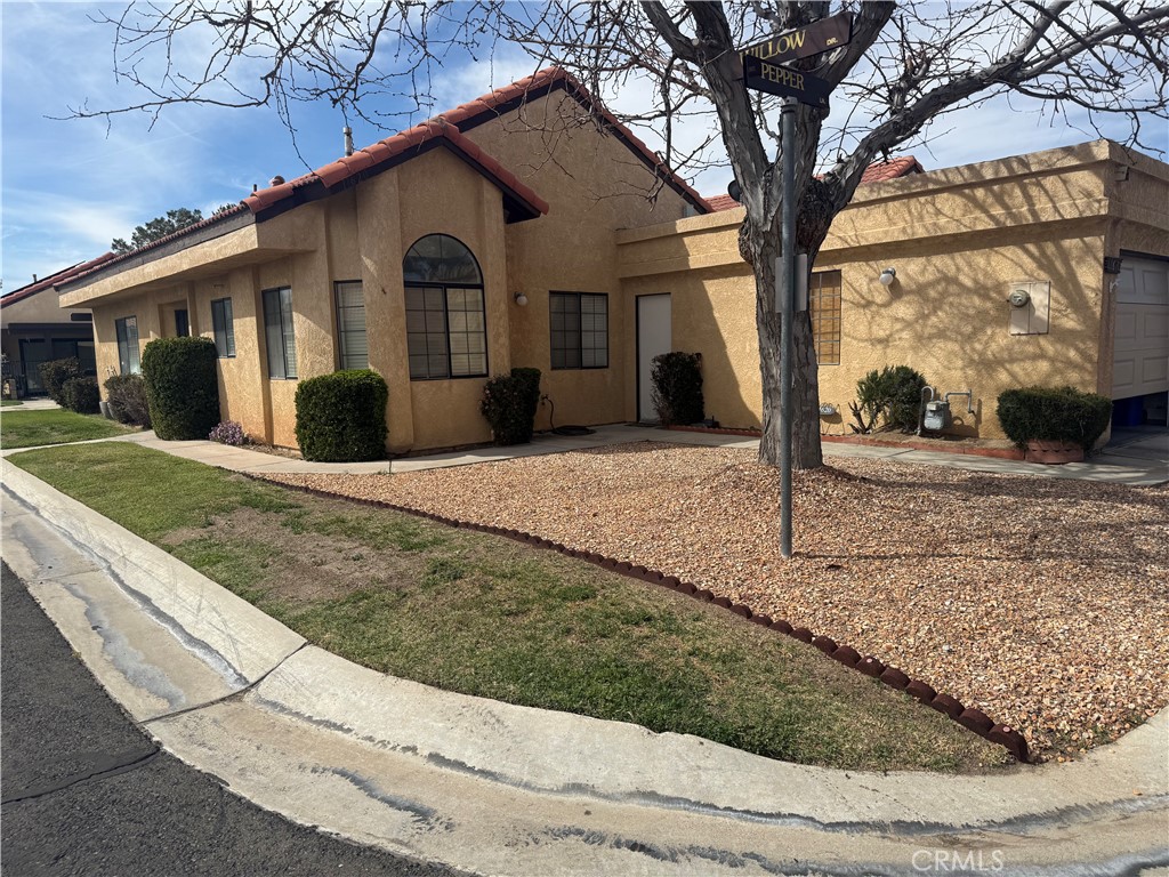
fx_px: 810
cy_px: 438
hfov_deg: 71.6
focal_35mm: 24
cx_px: 584
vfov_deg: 56.8
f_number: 1.78
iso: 80
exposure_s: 1/5714
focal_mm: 6.76
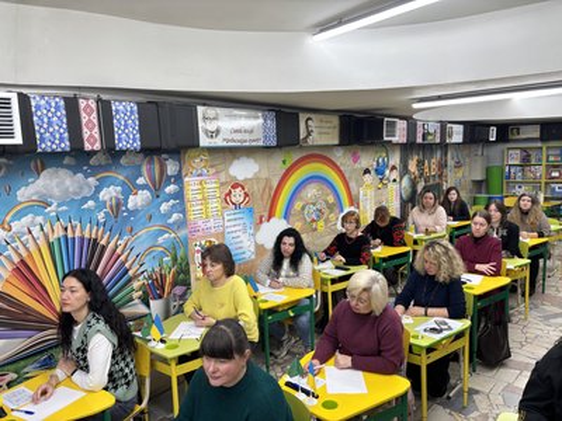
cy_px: 210
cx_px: 281
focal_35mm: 26
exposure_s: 1/100
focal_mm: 5.96
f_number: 1.6
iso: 64
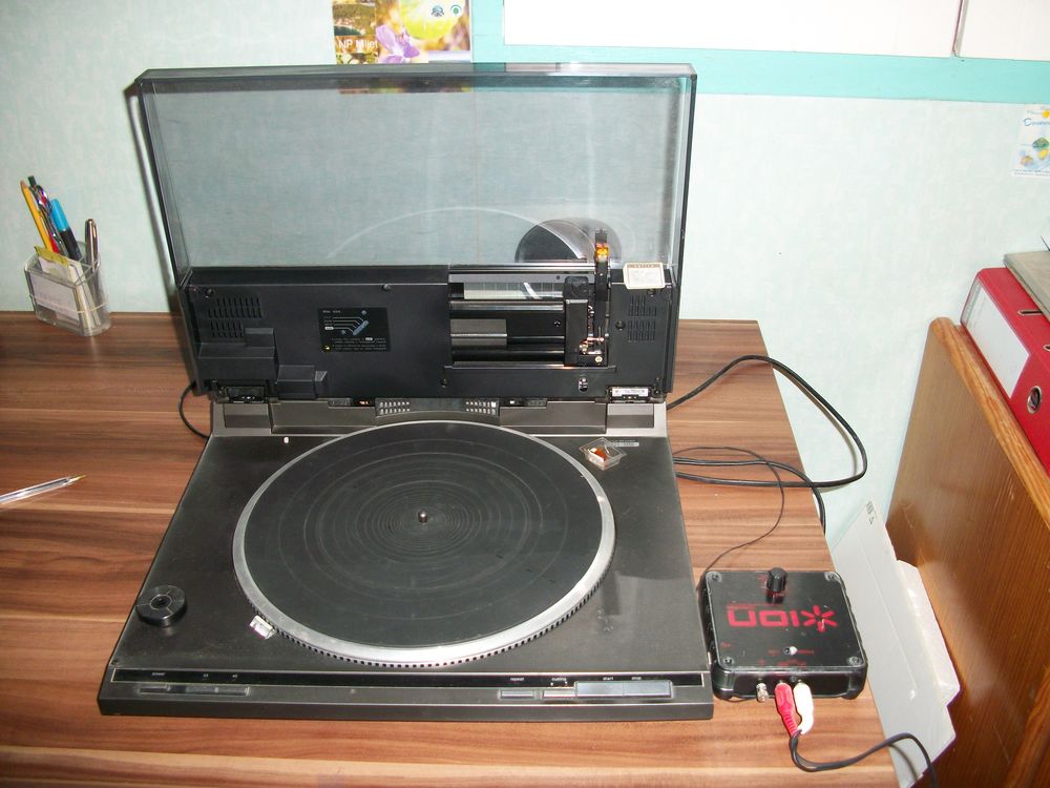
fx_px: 1062
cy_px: 394
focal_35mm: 35
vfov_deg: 40.7
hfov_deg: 52.6
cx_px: 525
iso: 160
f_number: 3.1
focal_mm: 6.3
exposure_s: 1/30
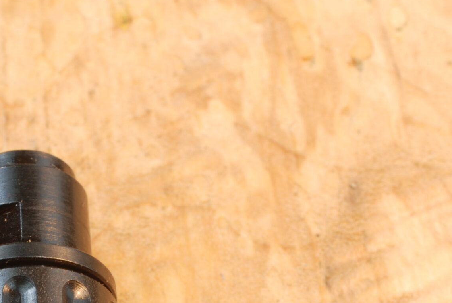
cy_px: 253
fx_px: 1697
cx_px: 110
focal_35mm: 135
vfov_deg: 10.2
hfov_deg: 15.1
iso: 200
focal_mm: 40
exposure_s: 1/8
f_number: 22
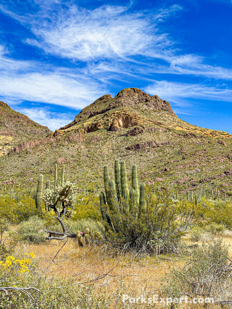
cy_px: 154
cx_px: 116
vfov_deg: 39.7
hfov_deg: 30.3
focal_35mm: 48
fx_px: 429
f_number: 1.8
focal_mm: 6.86
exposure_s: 1/5000
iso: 64
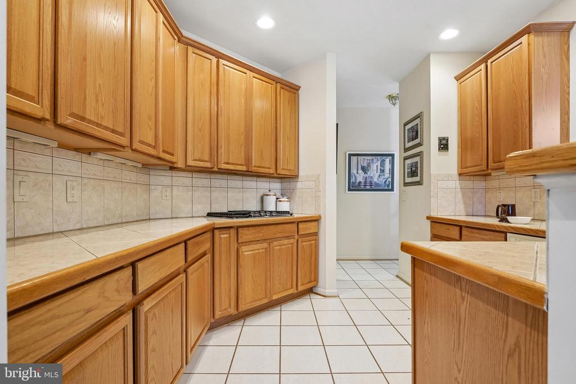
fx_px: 266
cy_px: 192
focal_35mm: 17
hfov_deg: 94.6
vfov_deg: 71.7
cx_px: 288
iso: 320
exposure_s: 1/6
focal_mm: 16.6
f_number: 8
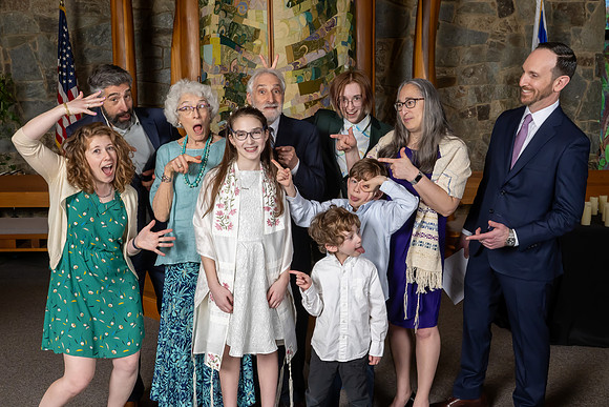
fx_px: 642
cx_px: 296
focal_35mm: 38
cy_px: 189
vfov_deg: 35.1
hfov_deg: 50.8
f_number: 10
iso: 640
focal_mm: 22
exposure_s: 1/200
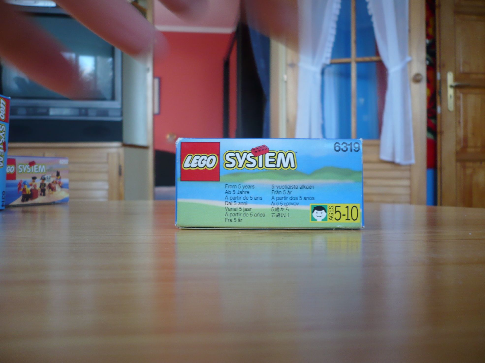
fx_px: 490
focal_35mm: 35
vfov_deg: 40.7
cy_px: 182
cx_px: 242
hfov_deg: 52.6
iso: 100
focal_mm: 5.8
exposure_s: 1/30
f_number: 2.8
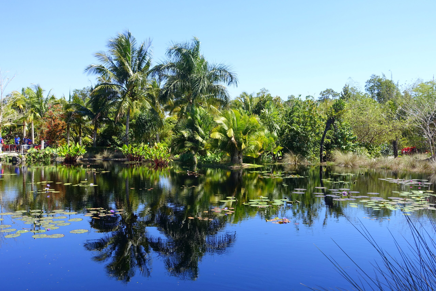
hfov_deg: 58.7
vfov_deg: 41.1
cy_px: 146
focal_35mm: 32
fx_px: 388
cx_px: 218
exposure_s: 1/250
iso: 125
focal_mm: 11.69
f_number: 5.6
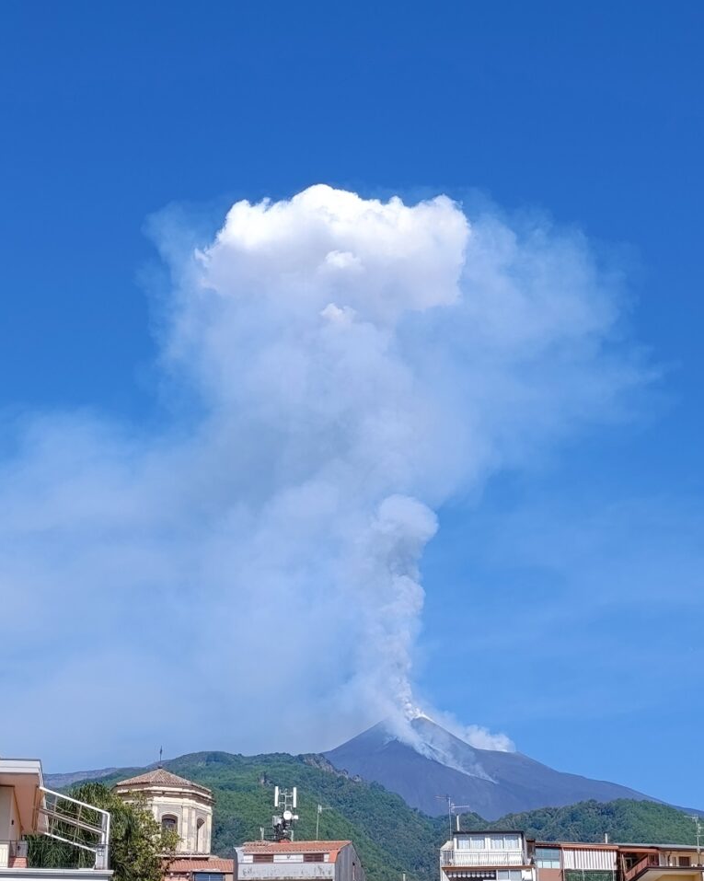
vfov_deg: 27.9
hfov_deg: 22.5
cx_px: 354
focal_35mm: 68
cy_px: 470
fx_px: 1772
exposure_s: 1/775
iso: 52
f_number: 1.65
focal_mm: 6.11
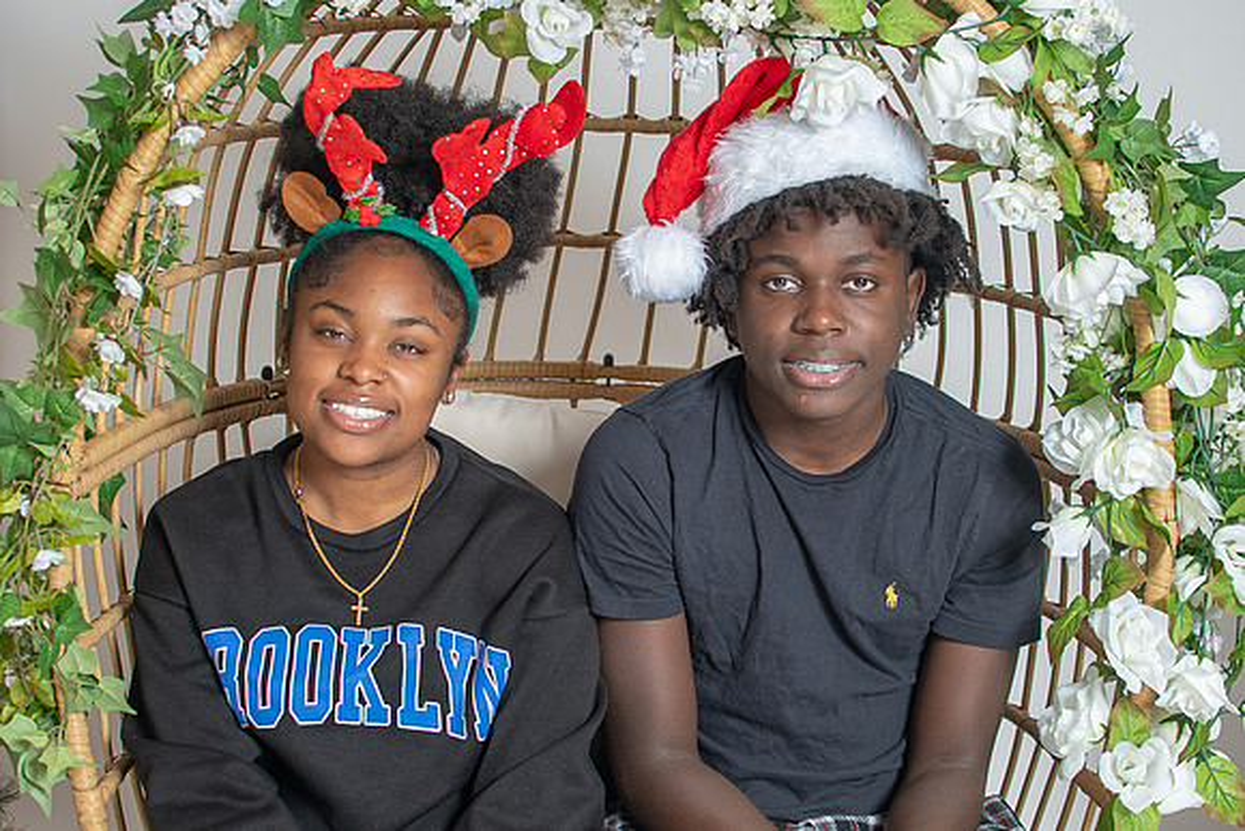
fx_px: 2087
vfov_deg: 22.5
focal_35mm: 60
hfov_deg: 33.2
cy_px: 407
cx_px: 637
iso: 100
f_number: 3.2
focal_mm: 35
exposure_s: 1/250
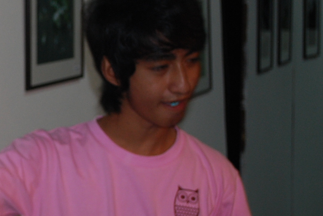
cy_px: 151
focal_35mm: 141
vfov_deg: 9.8
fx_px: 1267
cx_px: -76
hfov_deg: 14.0
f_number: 5
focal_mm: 34
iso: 400
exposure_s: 1/40
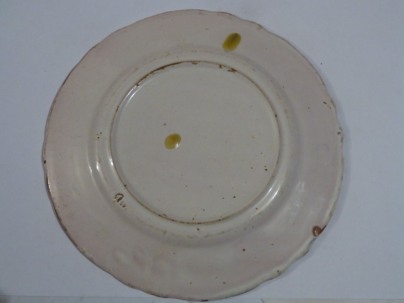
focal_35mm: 47
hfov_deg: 40.4
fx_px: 549
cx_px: 202
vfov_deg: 30.9
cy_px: 152
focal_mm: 8.5
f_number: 3.2
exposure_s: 1/15
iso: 400
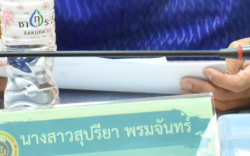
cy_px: -34
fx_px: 1867
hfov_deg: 7.7
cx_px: 138
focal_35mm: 274
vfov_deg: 4.8
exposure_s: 1/13
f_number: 18
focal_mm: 50
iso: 3200
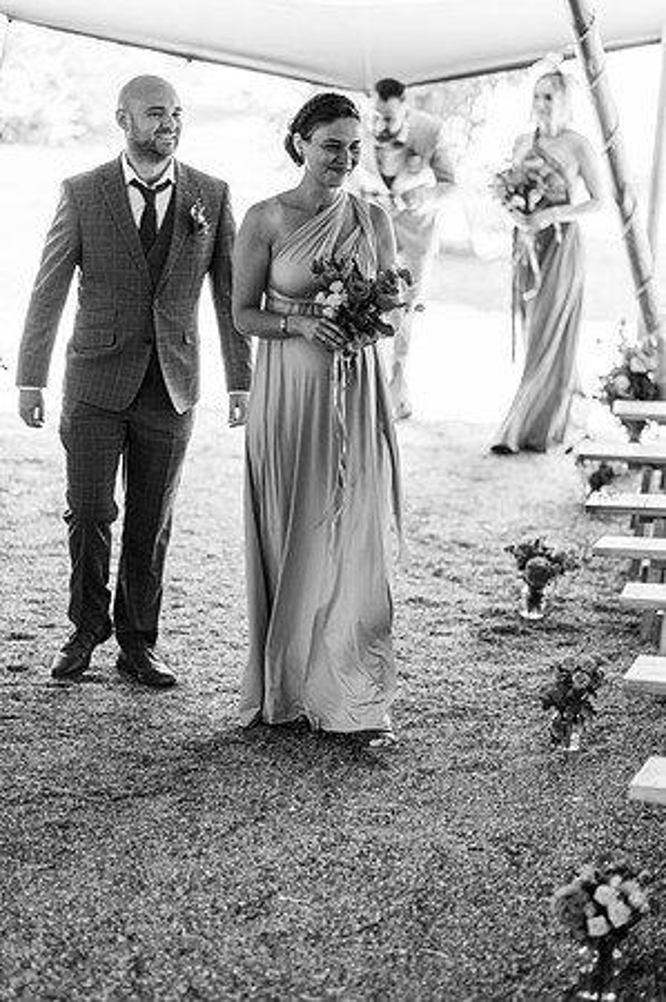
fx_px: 2364
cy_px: 501
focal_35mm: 85
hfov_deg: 16.0
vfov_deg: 23.9
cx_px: 333
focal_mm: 85
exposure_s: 1/500
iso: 100
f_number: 1.8
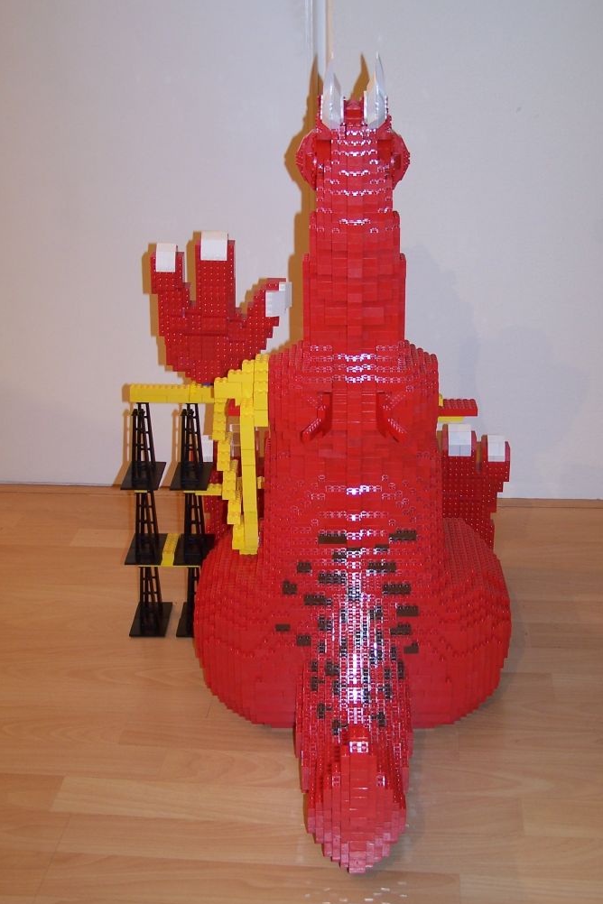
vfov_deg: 38.9
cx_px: 301
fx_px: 1281
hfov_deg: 26.5
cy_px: 461
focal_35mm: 51
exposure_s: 1/2
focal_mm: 8
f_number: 3
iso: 80
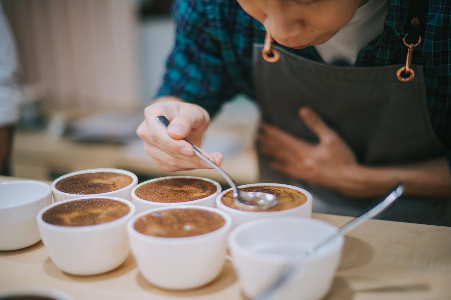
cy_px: 150
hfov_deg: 39.6
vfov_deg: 27.0
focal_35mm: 50
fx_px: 626
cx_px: 226
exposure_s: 1/60
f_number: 1.6
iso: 160
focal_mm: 50
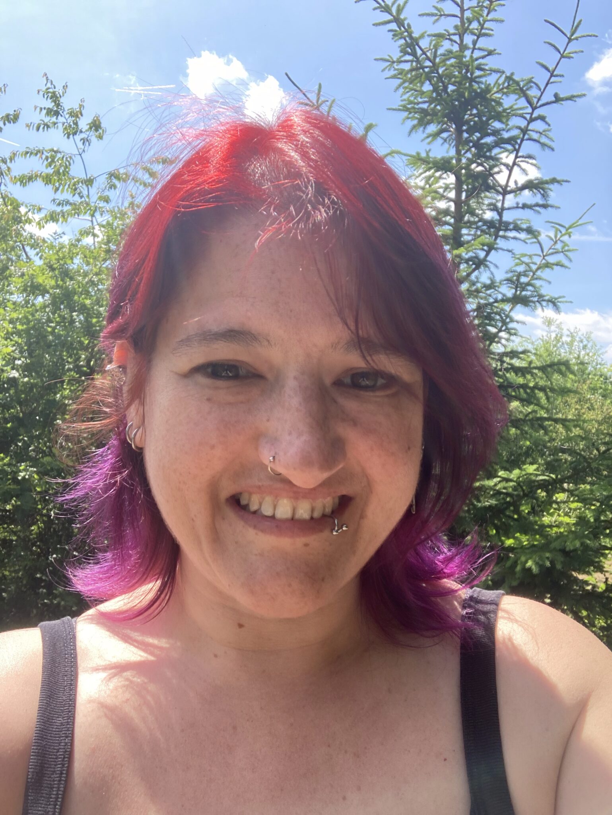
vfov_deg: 56.8
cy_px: 408
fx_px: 753
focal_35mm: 32
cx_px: 306
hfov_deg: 44.2
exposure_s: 1/220
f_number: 2.2
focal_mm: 2.87
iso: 20
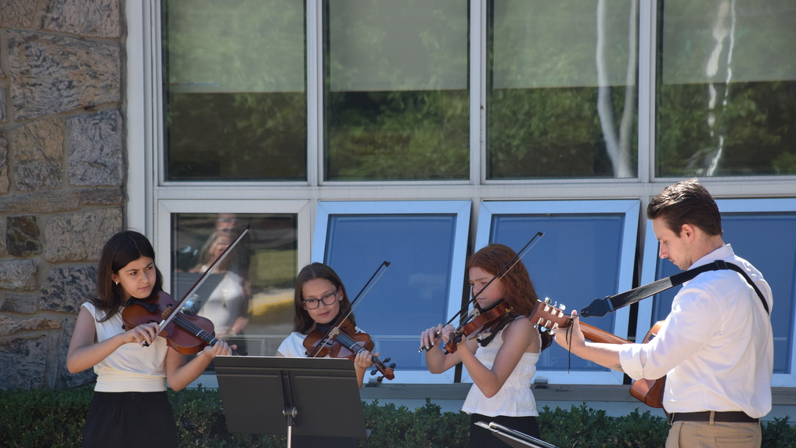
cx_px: 397
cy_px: 264
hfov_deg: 11.2
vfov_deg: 6.3
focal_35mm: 193
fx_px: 4073
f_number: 8
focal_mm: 122
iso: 250
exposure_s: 1/250
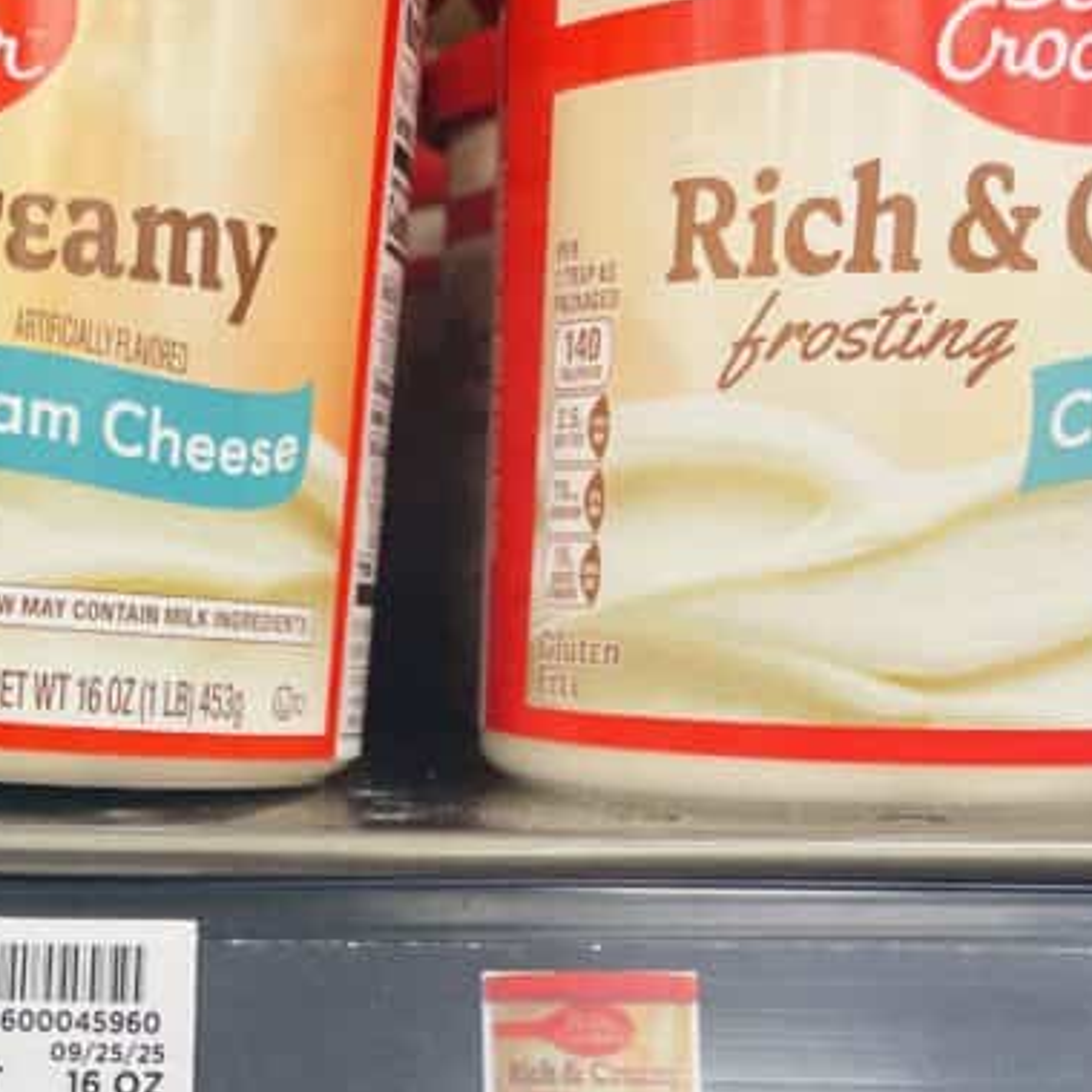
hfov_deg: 26.6
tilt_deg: -12.5
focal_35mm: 62
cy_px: 1055
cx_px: 72
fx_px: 2213
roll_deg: +1.2
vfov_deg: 26.5
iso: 100
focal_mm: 4.2
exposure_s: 1/120
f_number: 1.6
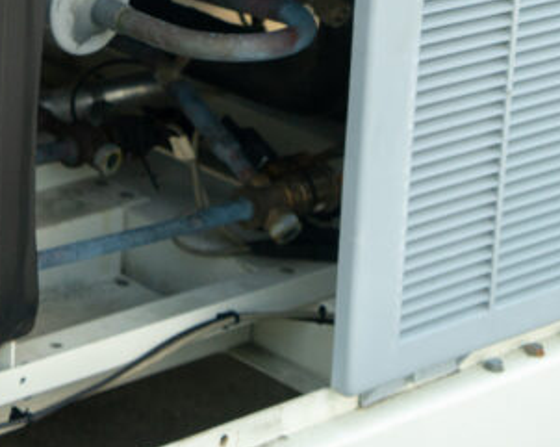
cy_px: -160
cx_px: -176
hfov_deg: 15.2
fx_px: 2003
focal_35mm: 121
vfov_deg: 12.3
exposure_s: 1/160
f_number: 5
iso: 500
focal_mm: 38
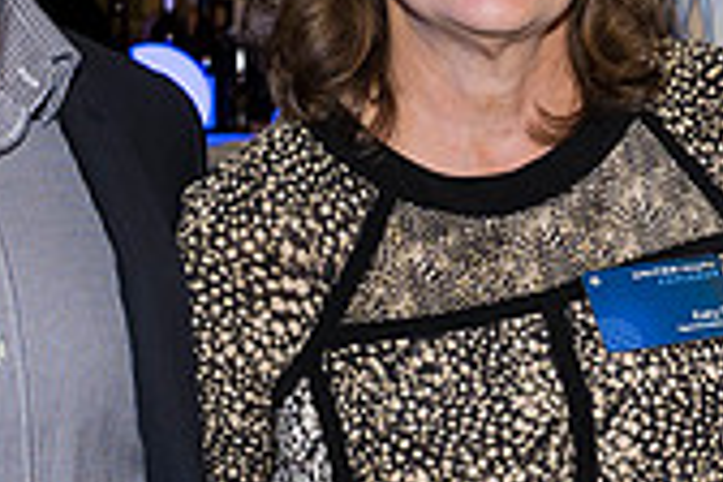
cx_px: 495
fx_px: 1667
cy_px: 176
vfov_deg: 16.4
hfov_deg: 24.3
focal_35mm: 83
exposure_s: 1/40
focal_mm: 16
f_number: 2.5
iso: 64
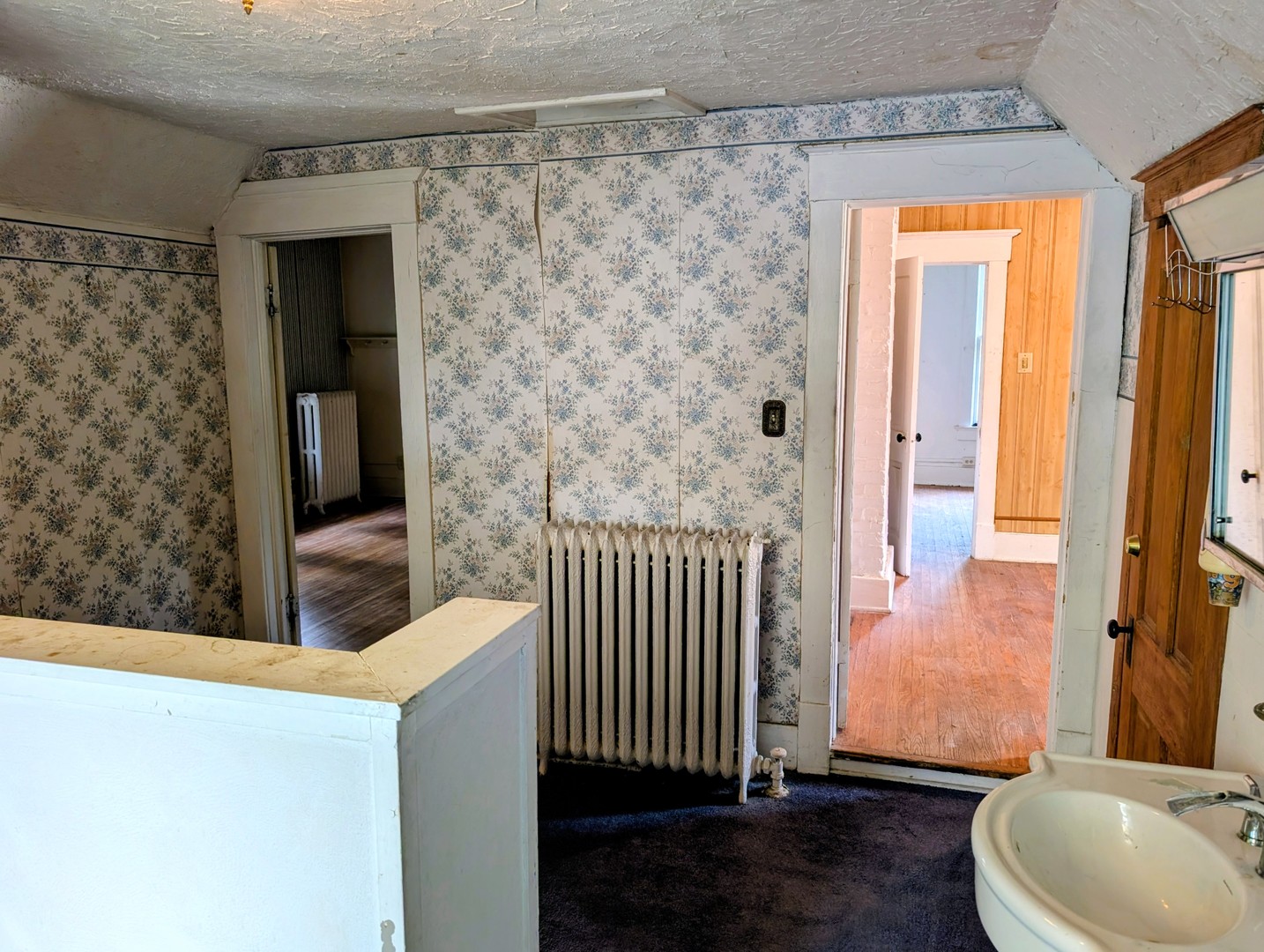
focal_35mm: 24
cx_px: 632
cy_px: 476
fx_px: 878
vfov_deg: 56.9
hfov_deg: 71.5
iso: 248
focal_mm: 6.9
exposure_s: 1/40
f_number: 1.68
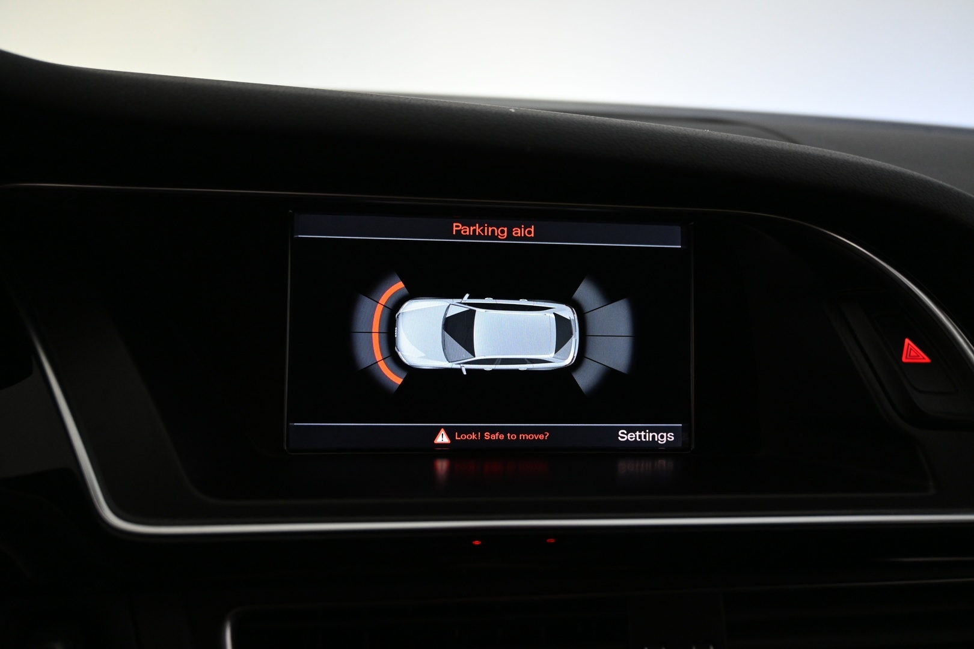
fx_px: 832
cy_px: 324
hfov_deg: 60.7
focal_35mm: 31
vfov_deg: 42.6
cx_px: 487
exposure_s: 1/30
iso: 900
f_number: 3.8
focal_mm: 20.5
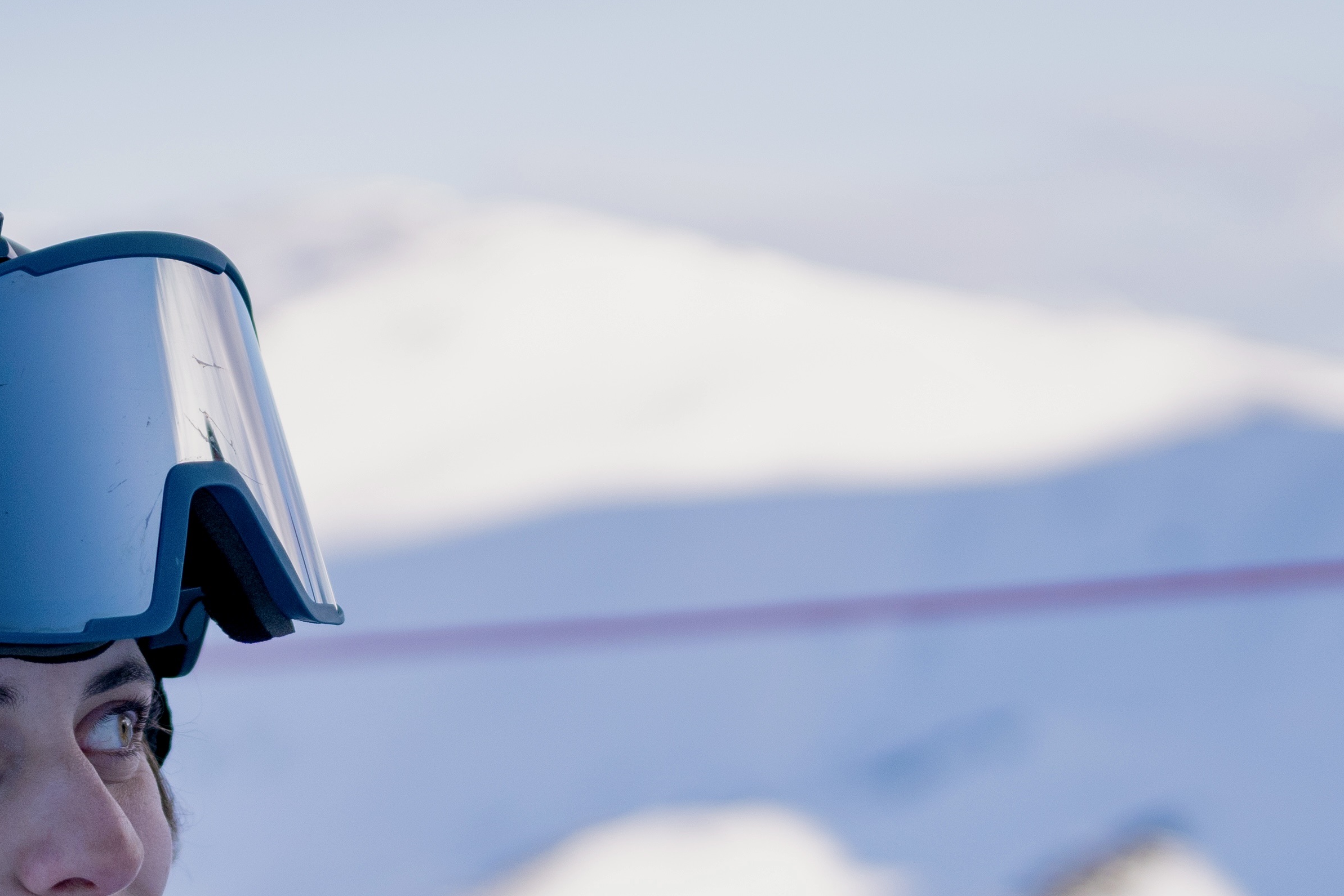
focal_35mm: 176
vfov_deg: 7.7
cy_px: 1064
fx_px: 6571
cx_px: 450
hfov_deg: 11.7
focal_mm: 70
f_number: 4
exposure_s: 1/2000
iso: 320
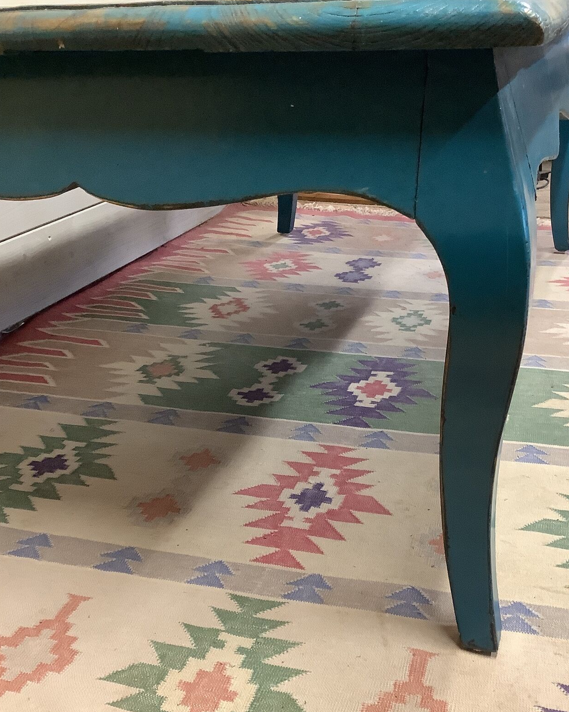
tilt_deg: -26.8
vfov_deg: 46.5
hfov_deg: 38.1
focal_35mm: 39
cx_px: 324
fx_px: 821
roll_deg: +0.1
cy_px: 435
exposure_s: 1/60
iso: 250
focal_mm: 3.3
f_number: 2.4
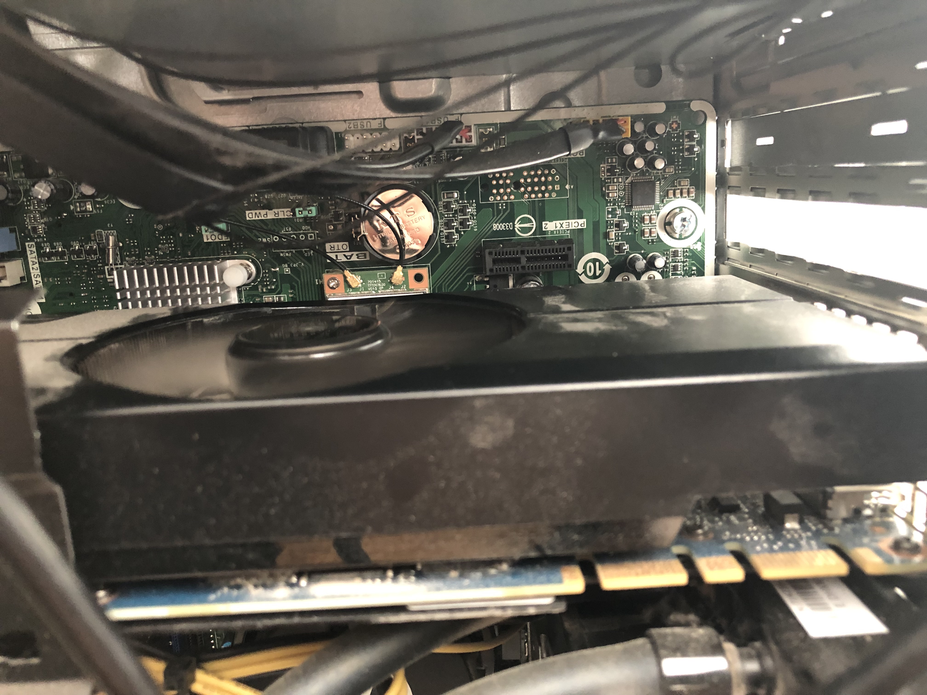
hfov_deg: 63.4
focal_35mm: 28
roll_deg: +6.5
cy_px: 348
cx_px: 464
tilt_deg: -11.9
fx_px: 750
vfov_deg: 49.7
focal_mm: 4
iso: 100
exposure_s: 1/5
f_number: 1.8
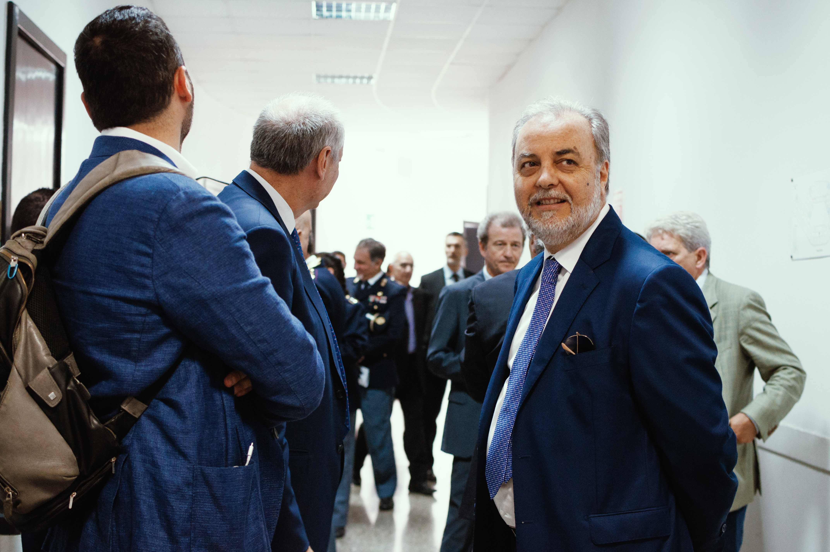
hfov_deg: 37.9
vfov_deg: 25.7
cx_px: 415
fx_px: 1209
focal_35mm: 52
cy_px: 276
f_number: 2.8
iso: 640
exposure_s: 1/40
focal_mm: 35
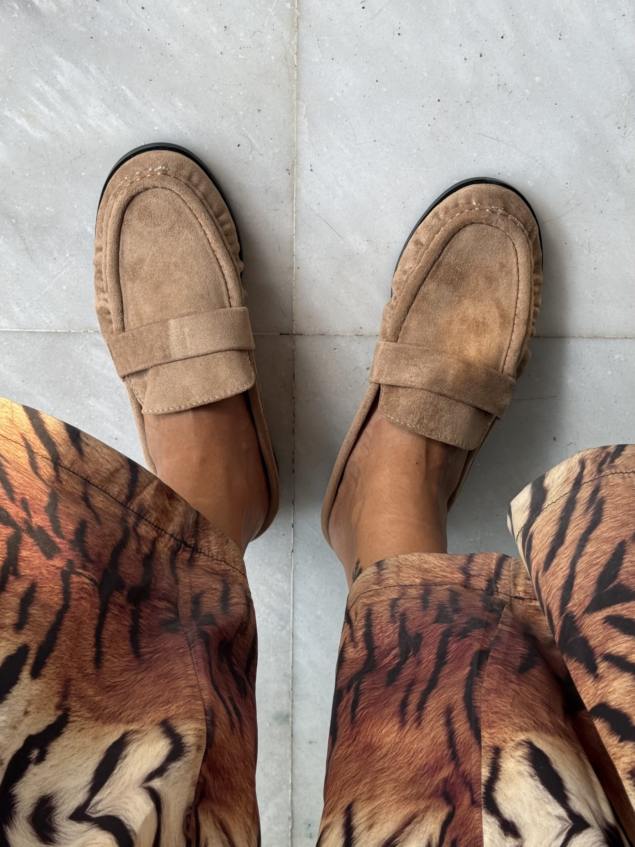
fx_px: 1174
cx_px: 318
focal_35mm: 48
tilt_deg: -60.4
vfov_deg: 39.7
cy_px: 424
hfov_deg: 30.3
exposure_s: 1/392
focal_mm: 6.76
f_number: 1.78
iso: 80
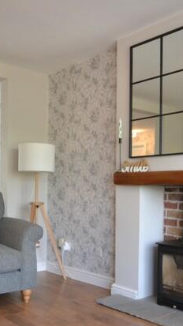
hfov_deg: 30.3
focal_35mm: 39
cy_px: 182
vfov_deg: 51.5
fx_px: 337
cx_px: 106
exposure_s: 1/60
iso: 400
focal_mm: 10
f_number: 4
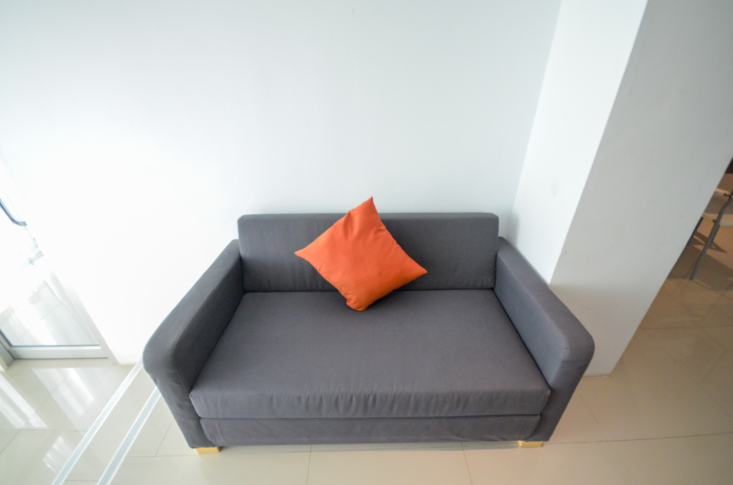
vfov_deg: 77.1
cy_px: 242
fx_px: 305
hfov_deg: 100.5
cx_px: 366
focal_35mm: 15
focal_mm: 10
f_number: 4
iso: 1600
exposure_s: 1/100
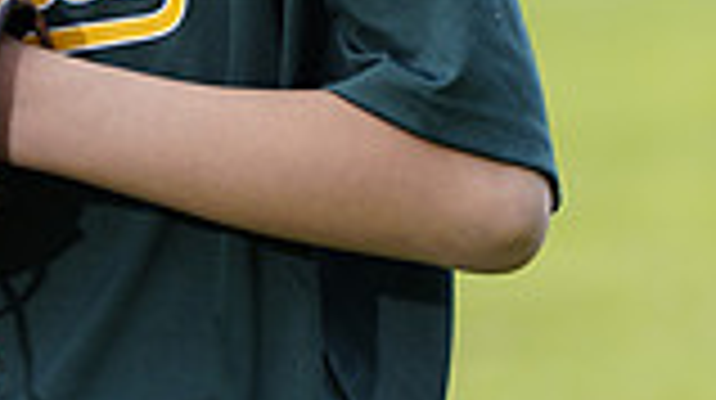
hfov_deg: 3.1
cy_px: -157
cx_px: 47
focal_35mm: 690
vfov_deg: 1.8
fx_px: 13085
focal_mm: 180
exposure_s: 1/250
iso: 100
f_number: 5
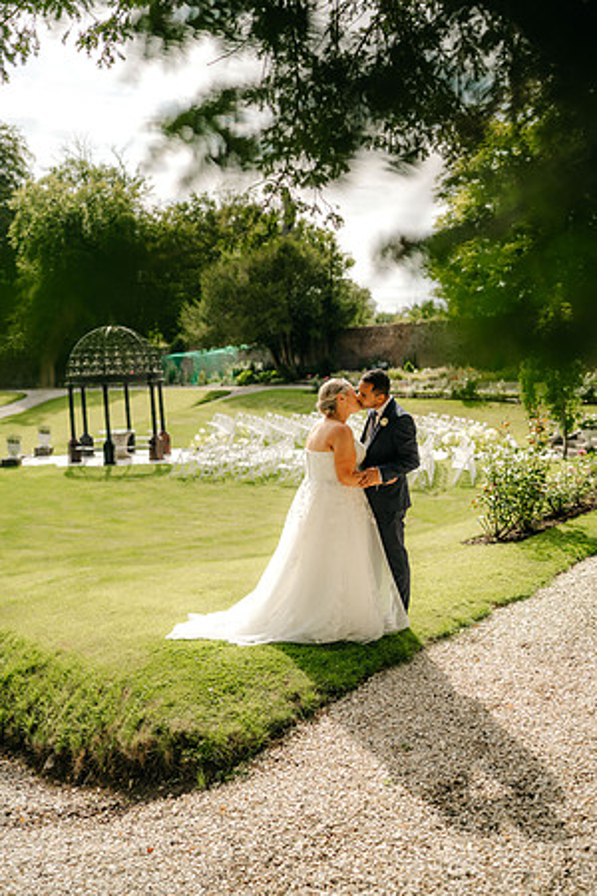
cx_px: 298
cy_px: 448
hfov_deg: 37.9
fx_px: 871
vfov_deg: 54.4
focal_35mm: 35
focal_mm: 35
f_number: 1.8
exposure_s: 1/6400
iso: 100
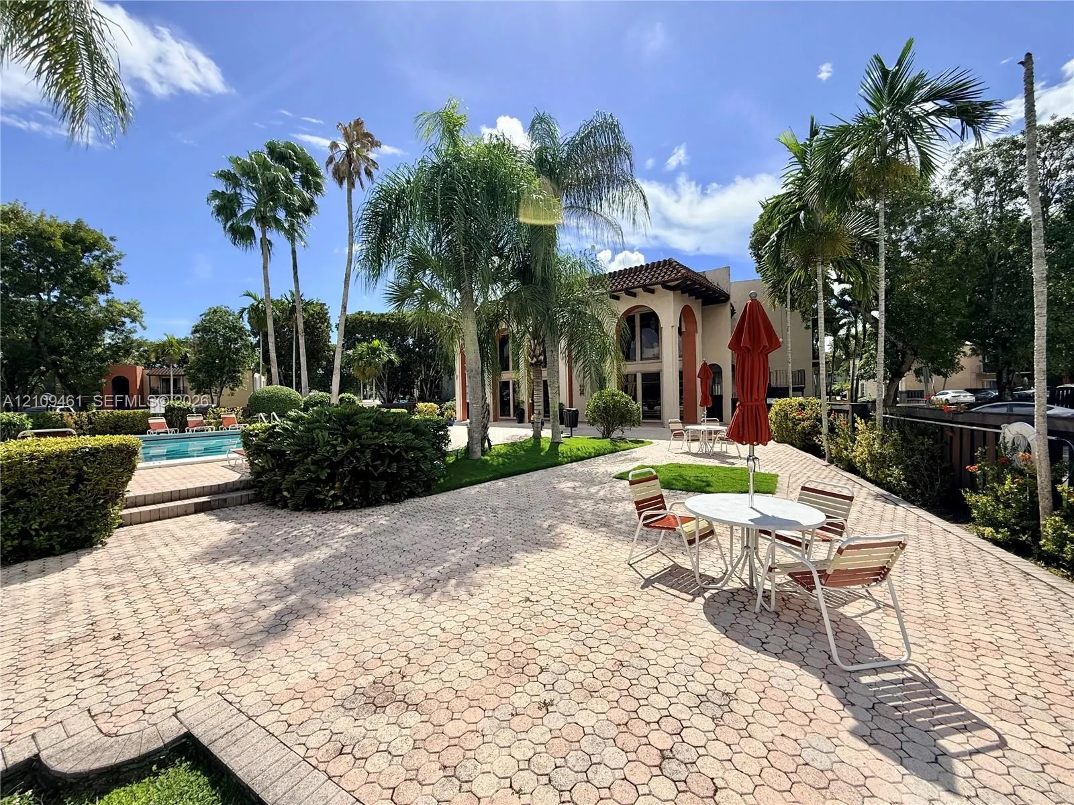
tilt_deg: +2.0
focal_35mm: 14
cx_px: 537
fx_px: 434
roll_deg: +0.2
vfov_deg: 85.7
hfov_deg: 102.1
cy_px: 402
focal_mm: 2.22
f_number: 2.2
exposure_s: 1/2611
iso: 50
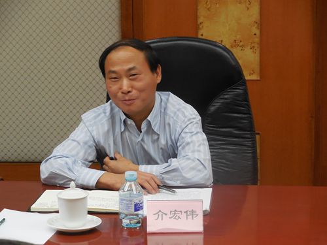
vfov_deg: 13.1
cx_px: 164
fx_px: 1067
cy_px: 122
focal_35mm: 113
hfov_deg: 17.4
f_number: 5.1
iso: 560
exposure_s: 1/30
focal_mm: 20.4
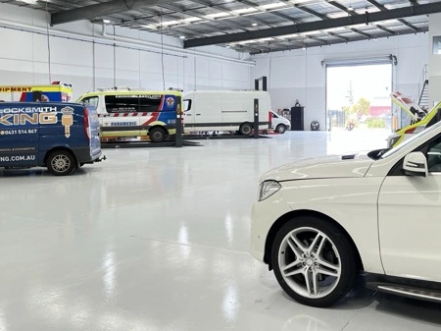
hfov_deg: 49.5
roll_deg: +0.2
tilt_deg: -1.3
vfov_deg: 38.3
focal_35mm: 37
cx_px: 284
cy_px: 117
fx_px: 471
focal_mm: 5.7
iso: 64
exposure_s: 1/100
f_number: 1.5
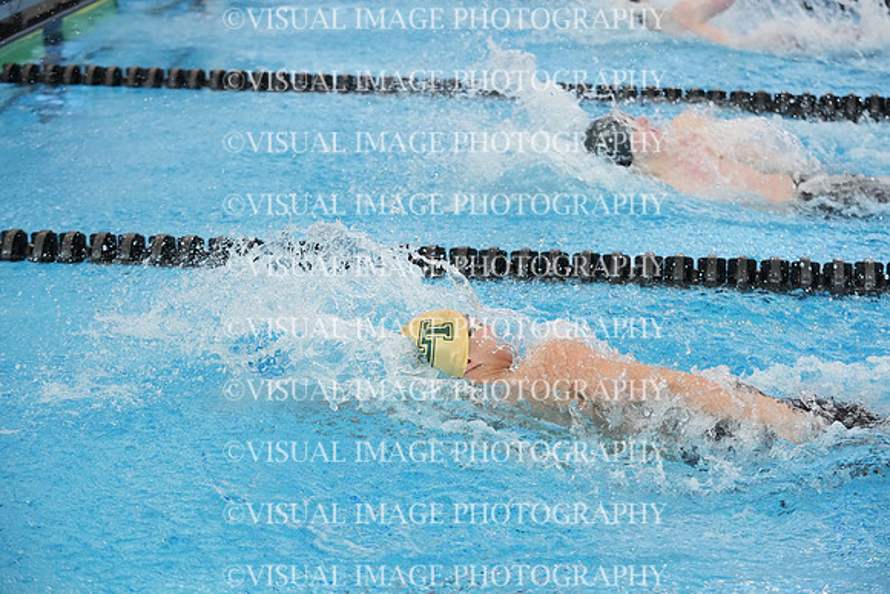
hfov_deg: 23.6
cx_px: 445
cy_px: 297
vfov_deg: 15.9
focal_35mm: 86
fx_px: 2127
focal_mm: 86
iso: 5000
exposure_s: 1/1250
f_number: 4
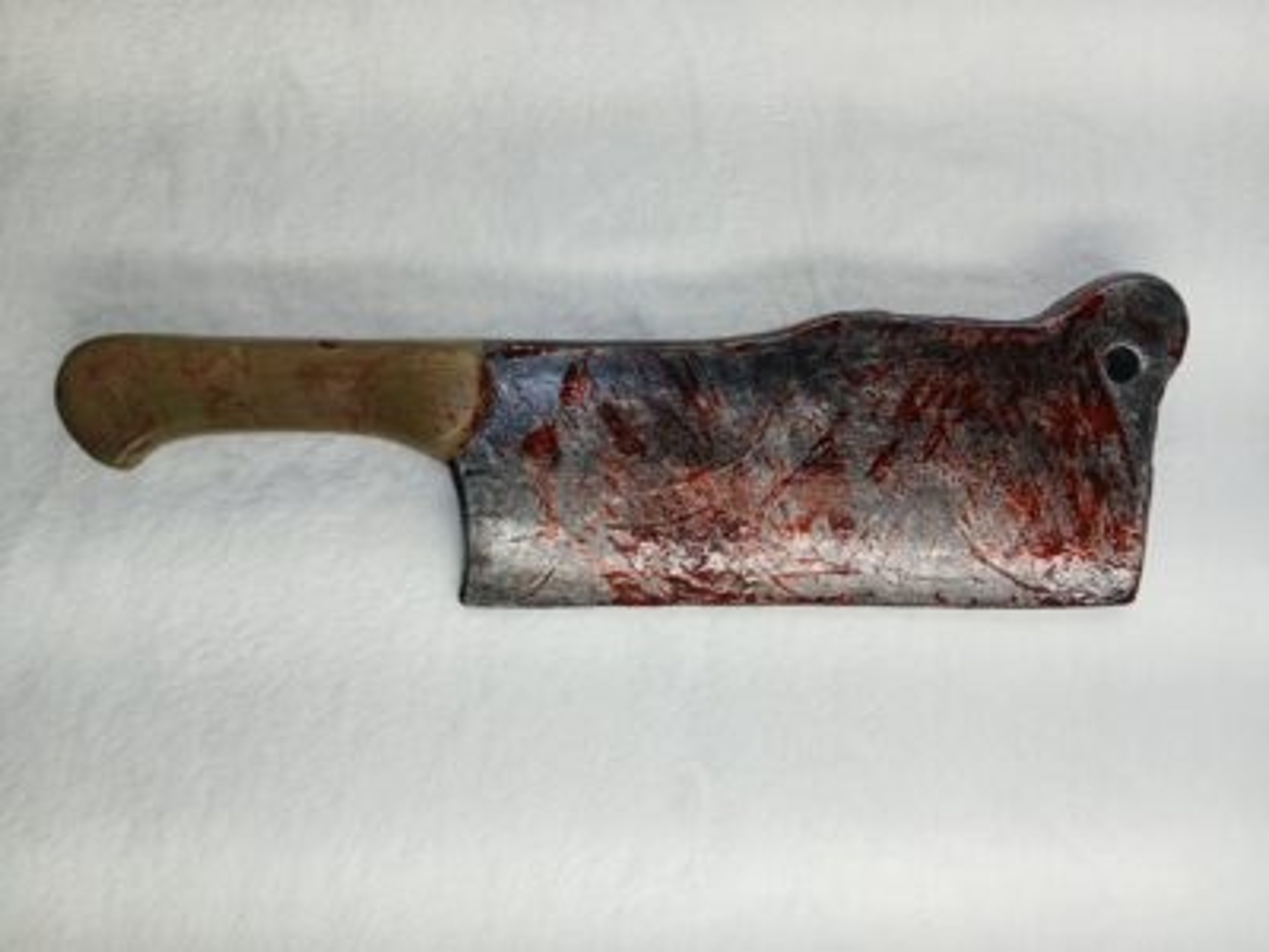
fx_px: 953
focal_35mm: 26
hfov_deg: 67.3
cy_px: 476
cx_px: 634
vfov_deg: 53.1
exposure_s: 1/100
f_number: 1.8
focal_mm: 3.98
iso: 25
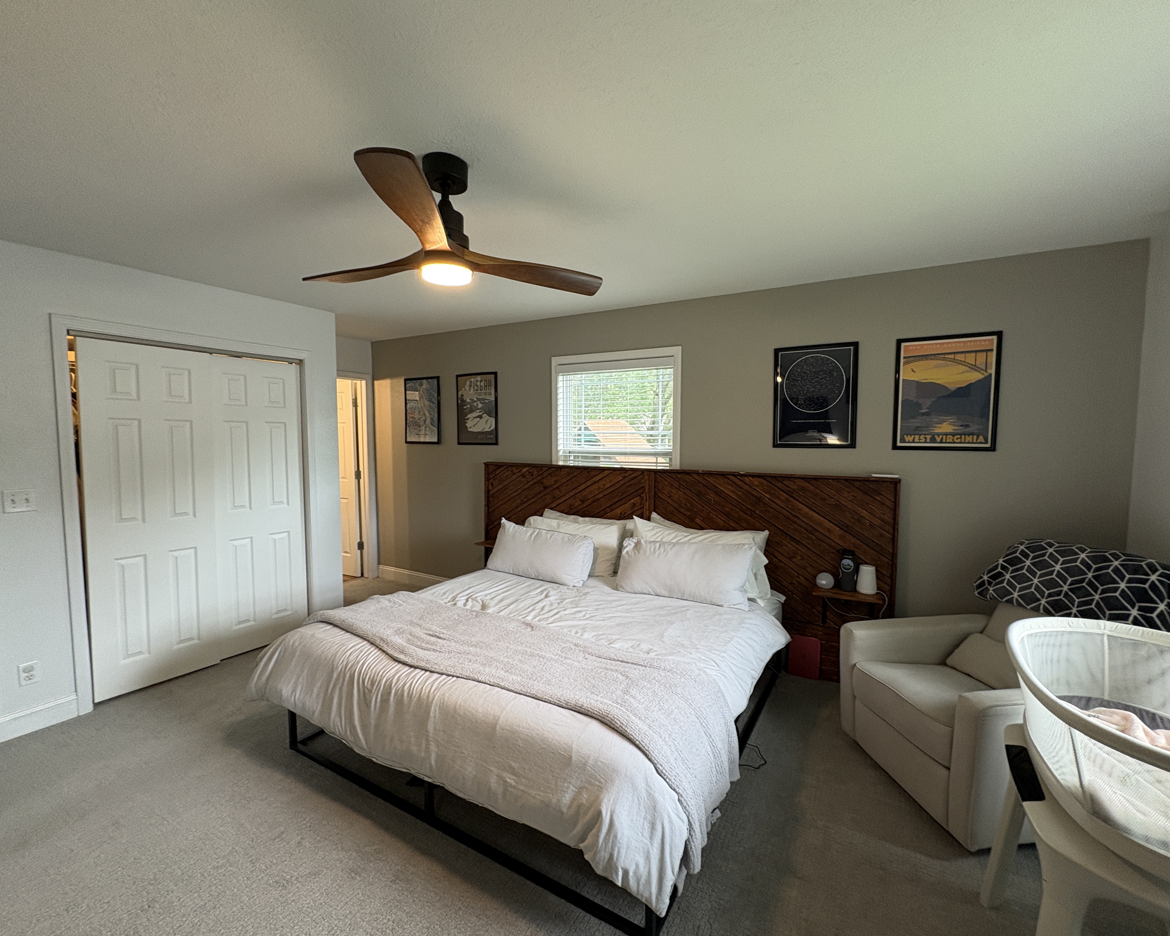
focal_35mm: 15
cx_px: 602
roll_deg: +0.1
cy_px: 471
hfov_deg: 96.8
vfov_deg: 84.0
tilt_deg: -4.9
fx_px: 519
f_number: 2.2
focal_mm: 2.22
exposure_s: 1/60
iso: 160
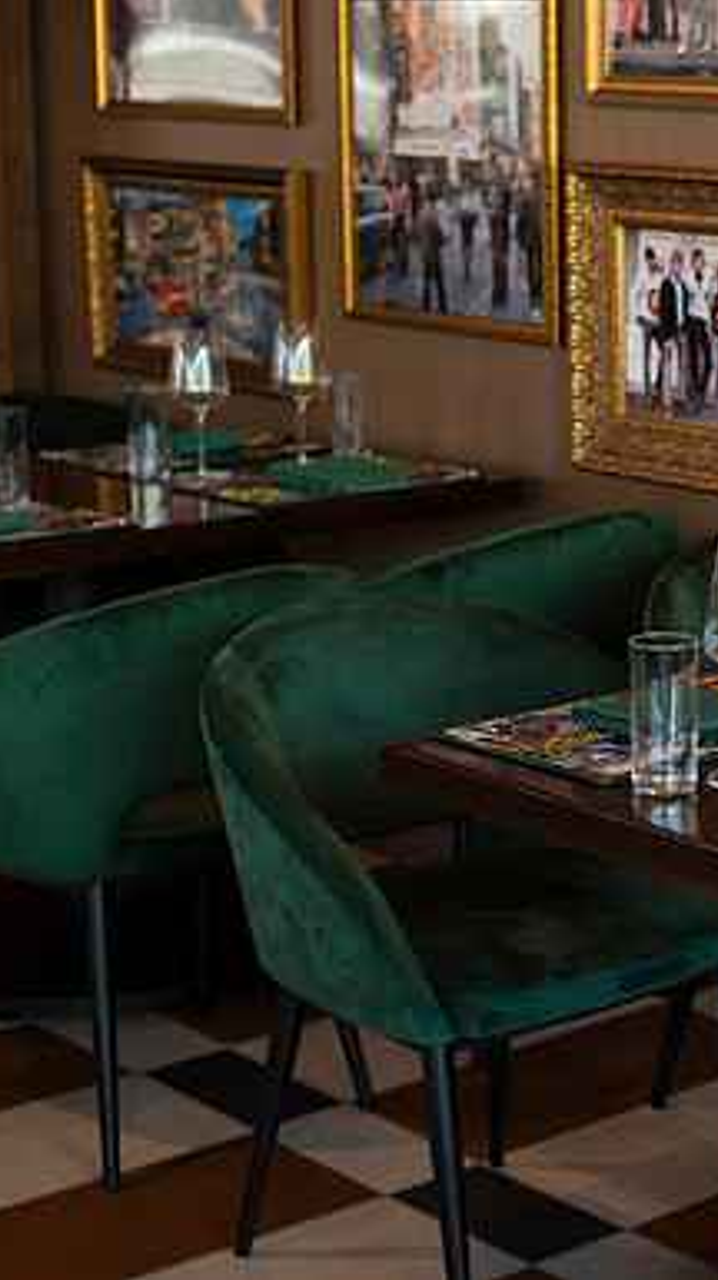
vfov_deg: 26.9
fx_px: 2679
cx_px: 924
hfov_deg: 14.6
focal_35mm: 79
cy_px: 640
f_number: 2.8
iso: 250
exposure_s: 1/160
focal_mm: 50
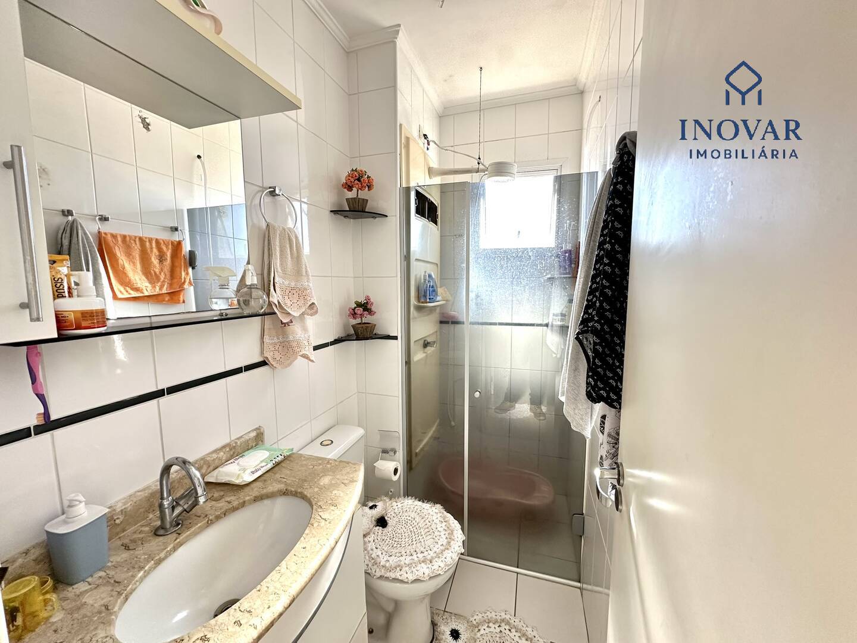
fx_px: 347
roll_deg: -0.3
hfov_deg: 102.1
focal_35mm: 14
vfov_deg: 85.7
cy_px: 322
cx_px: 428
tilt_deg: -4.6
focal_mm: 2.22
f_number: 2.2
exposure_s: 1/99
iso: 160
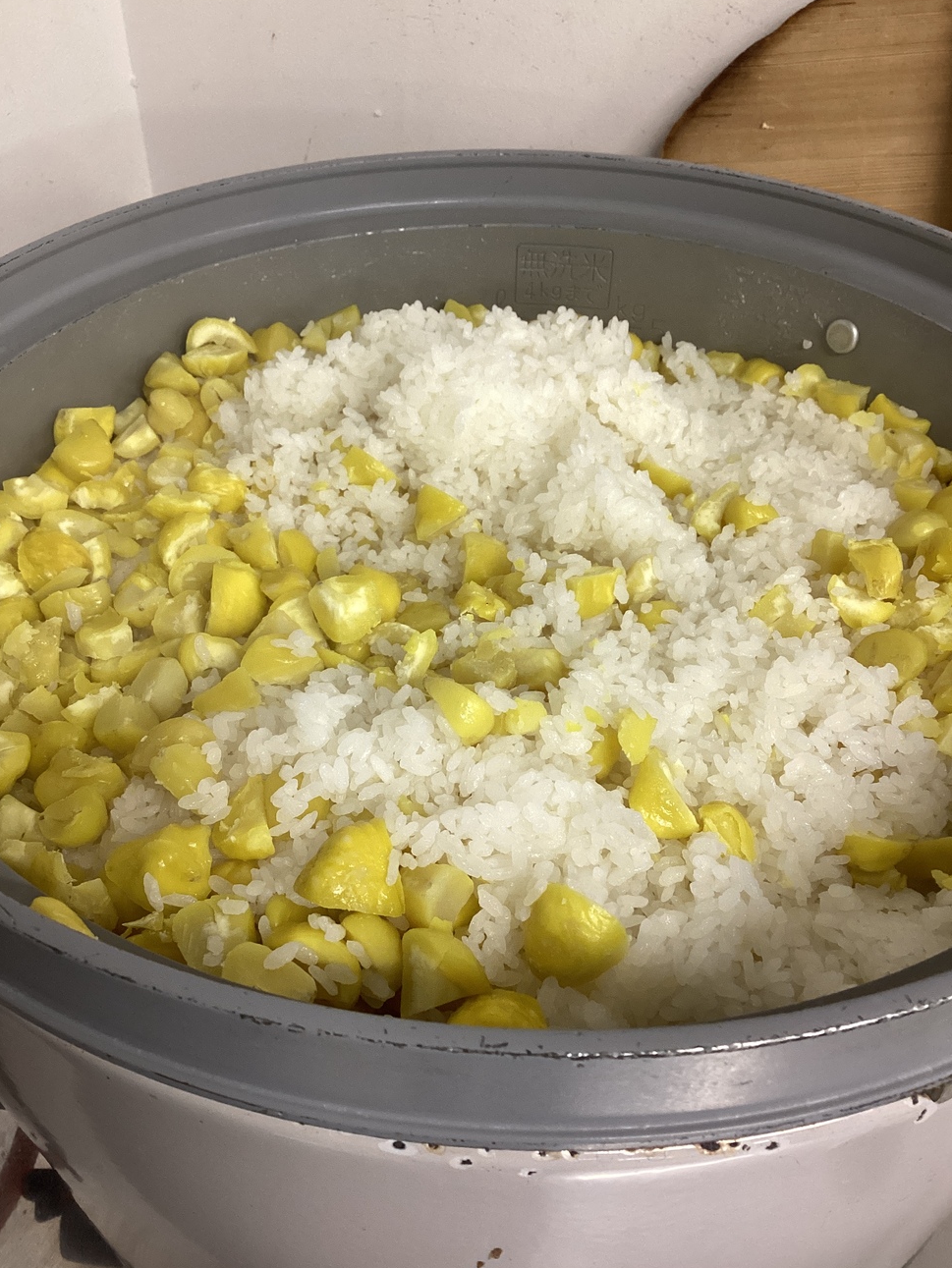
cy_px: 624
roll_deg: -1.3
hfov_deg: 44.2
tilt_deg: -41.5
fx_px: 1173
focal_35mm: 32
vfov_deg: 56.8
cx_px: 472
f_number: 2.4
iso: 160
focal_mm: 3.3
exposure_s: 1/60
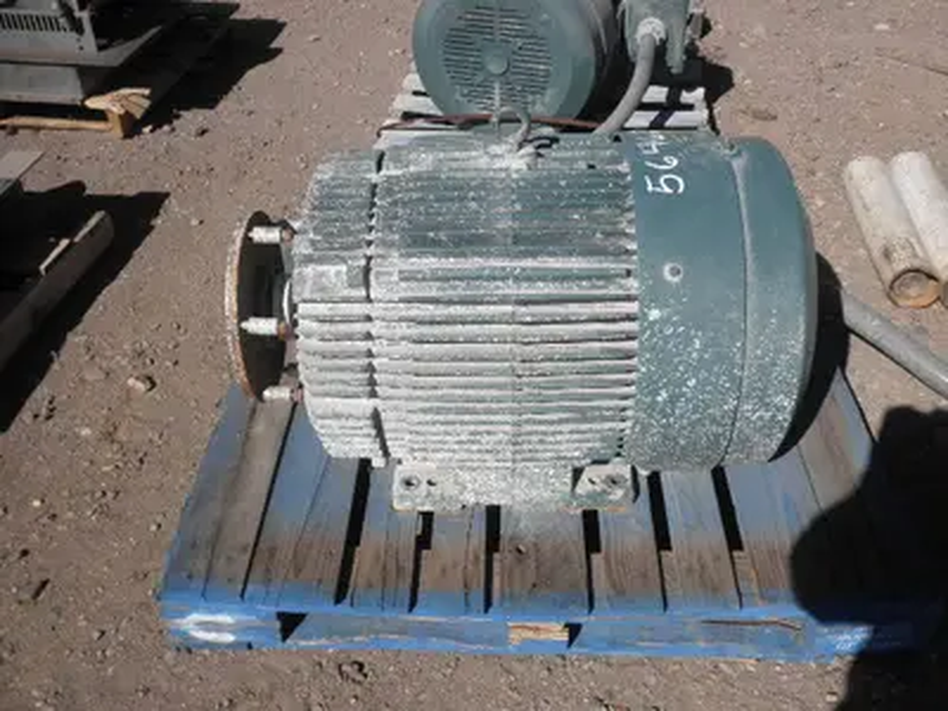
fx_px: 959
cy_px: 356
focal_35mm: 35
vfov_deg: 40.7
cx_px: 474
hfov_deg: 52.6
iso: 64
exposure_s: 1/200
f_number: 9.1
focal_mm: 6.1
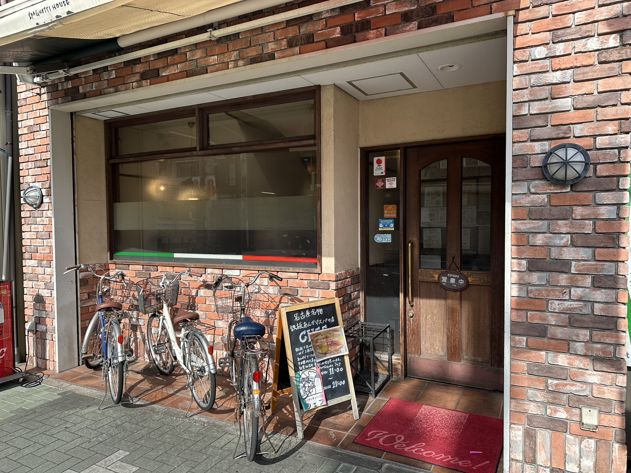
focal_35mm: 24
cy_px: 236
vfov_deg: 56.8
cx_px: 316
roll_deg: +0.3
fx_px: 437
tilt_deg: -2.0
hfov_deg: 71.6
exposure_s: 1/1639
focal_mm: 6.86
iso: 80
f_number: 1.78
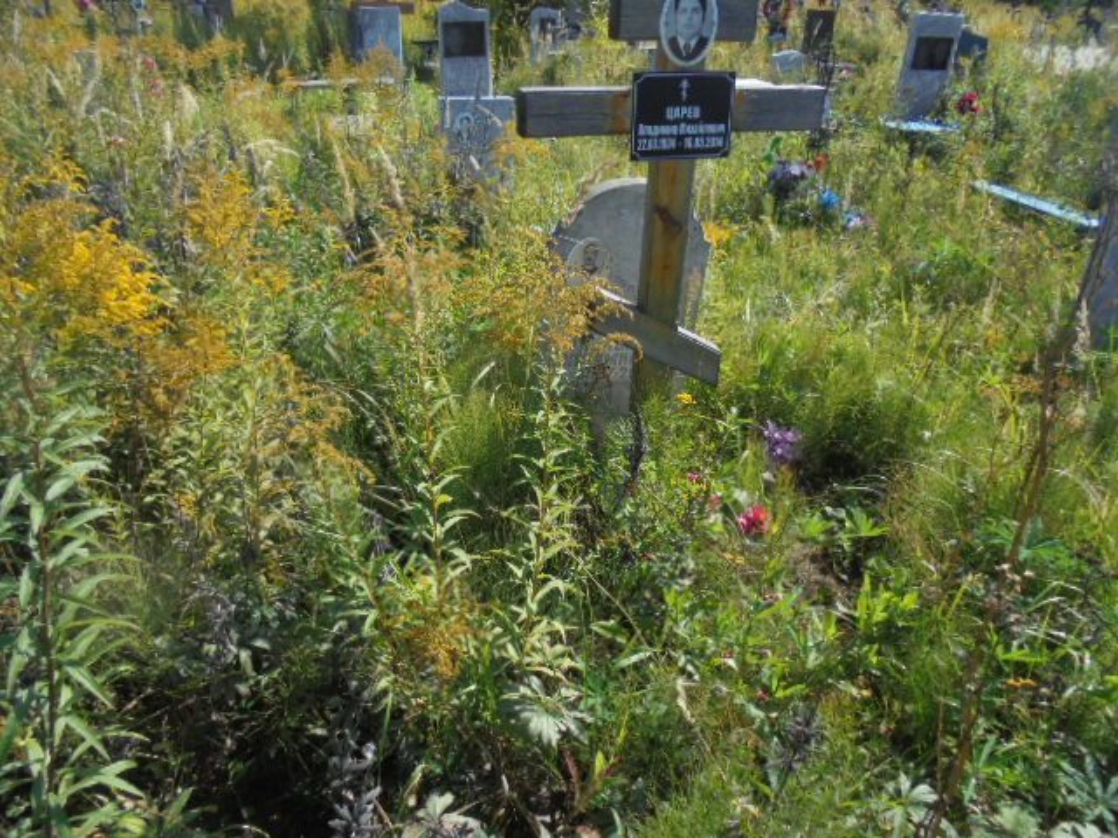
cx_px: 559
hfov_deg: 67.3
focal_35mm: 26
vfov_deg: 53.1
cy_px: 419
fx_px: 840
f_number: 3.5
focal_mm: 4.6
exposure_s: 1/640
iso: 100
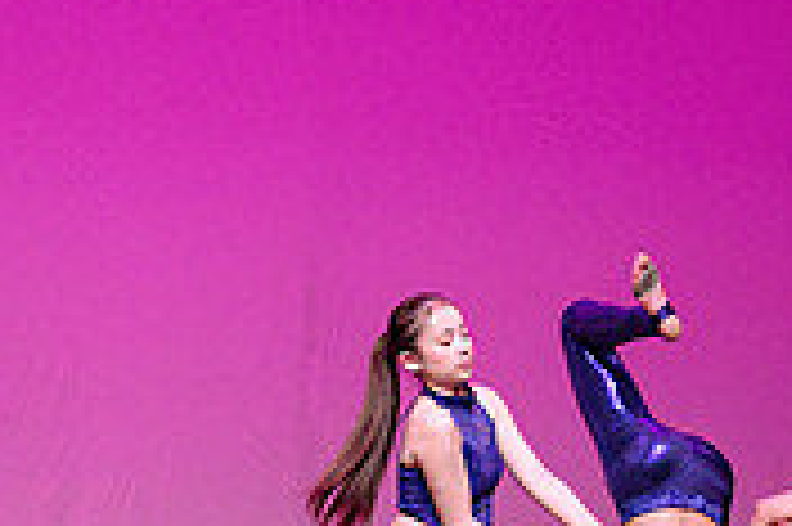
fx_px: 7451
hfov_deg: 6.1
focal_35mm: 339
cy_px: 445
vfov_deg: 4.0
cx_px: -153
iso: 1600
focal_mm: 85
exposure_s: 1/400
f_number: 2.8
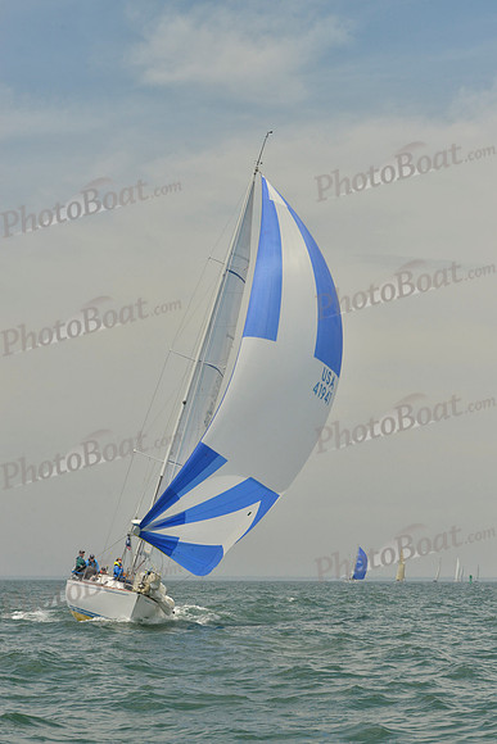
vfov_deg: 28.8
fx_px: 1449
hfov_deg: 19.5
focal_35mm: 70
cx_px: 248
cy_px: 372
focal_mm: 70
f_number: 13
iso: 560
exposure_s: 1/1600
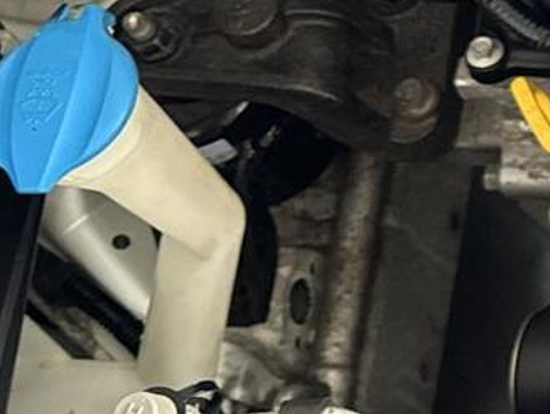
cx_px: 1157
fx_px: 1685
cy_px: 96
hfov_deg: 14.7
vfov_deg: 13.9
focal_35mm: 106
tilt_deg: -65.9
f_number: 1.78
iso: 800
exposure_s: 1/60
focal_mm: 6.76
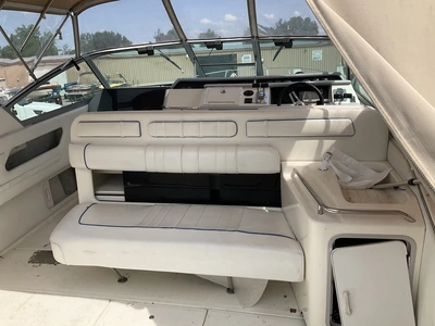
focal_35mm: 29
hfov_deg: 61.7
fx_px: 364
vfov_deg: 48.2
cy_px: 163
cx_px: 218
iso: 25
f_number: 1.8
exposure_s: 1/2427
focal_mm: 3
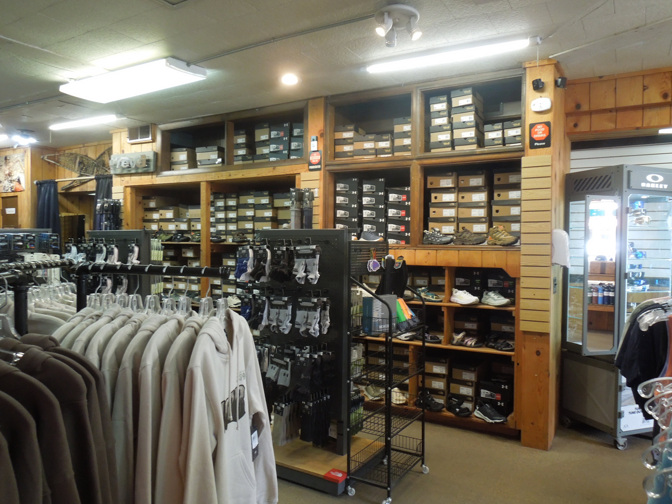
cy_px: 252
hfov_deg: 69.4
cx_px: 336
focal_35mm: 25
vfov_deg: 54.9
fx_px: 485
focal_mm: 4.5
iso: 360
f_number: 3.3
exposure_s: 1/30
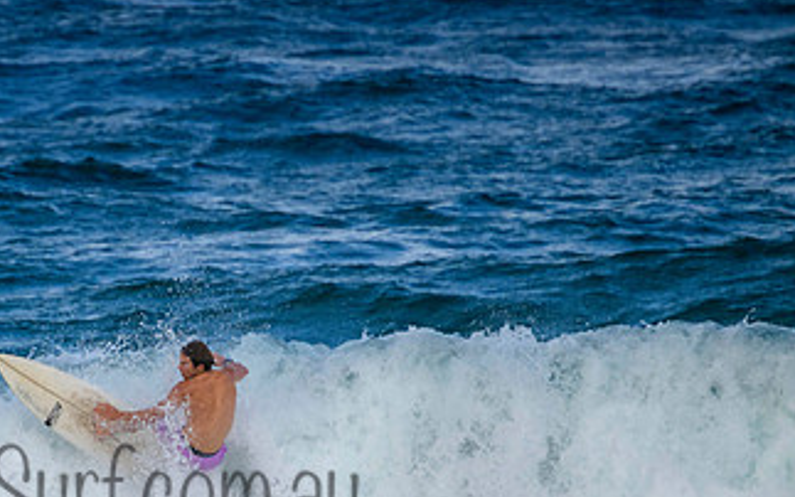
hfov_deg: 1.4
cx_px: 98
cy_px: 461
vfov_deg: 0.9
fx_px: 31768
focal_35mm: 1466
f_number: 11
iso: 1250
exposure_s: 1/1600
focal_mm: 800
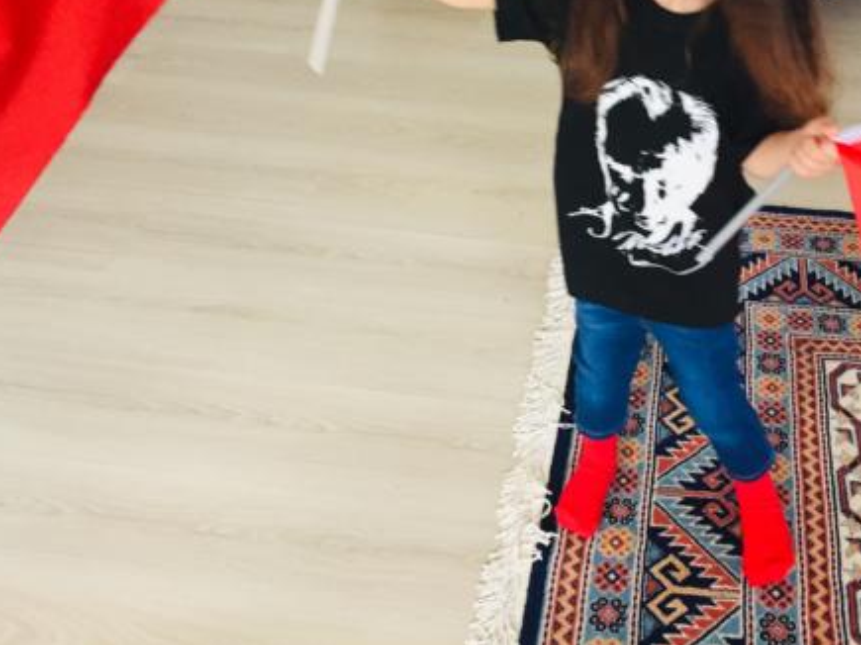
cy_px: 138
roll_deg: -2.6
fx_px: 1144
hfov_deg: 40.2
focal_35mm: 46
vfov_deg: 30.8
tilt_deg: -32.7
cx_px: 639
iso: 160
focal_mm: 4.15
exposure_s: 1/33
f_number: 2.2
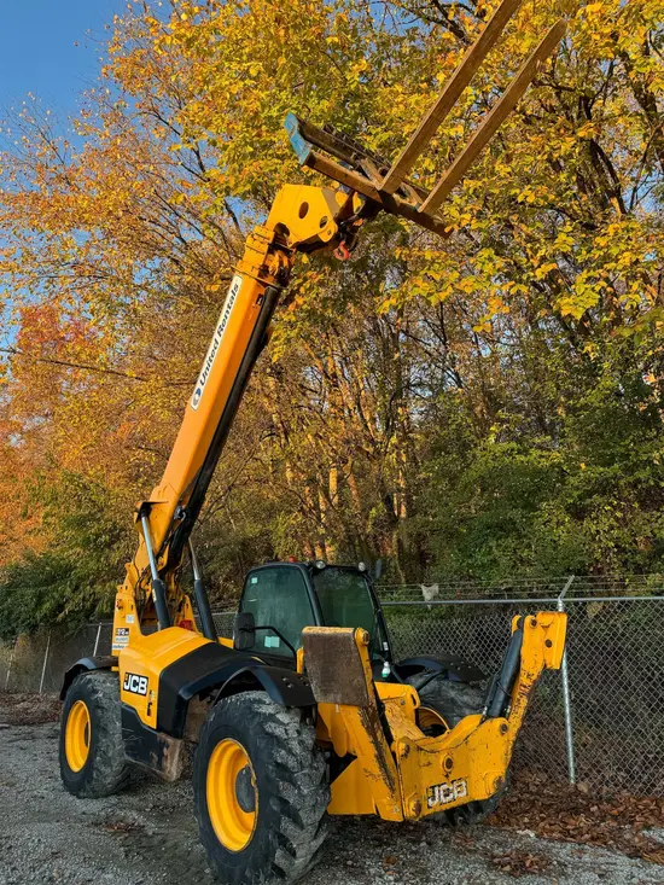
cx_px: 332
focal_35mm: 24
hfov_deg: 56.8
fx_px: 614
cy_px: 442
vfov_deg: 71.6
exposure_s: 1/227
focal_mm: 6.76
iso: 64
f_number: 1.78
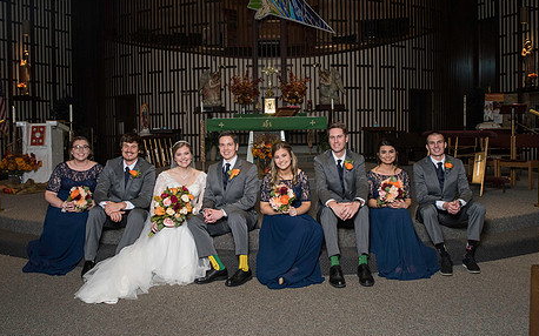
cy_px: 154
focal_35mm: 31
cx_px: 258
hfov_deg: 61.2
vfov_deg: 40.5
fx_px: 455
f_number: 6.3
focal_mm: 24
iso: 1000
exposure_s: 1/160
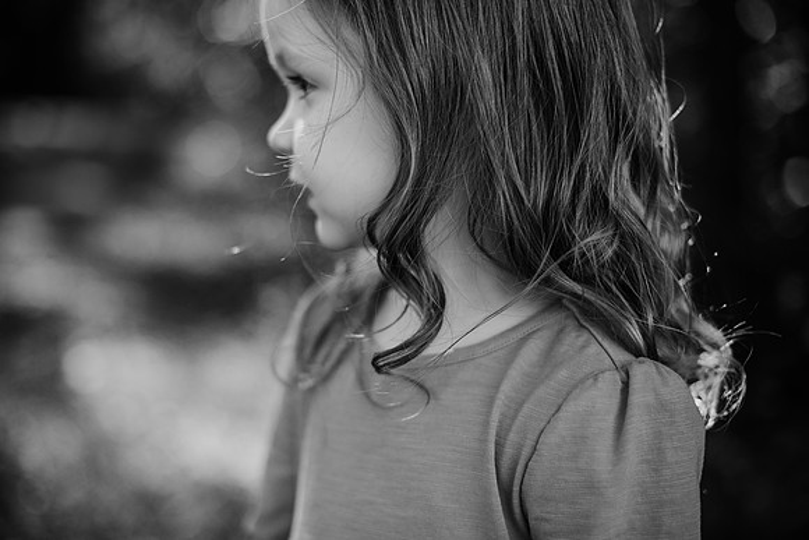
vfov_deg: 27.0
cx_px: 404
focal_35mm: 50
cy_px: 270
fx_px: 1124
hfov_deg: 39.6
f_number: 2
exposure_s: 1/1000
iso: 200
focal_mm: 50
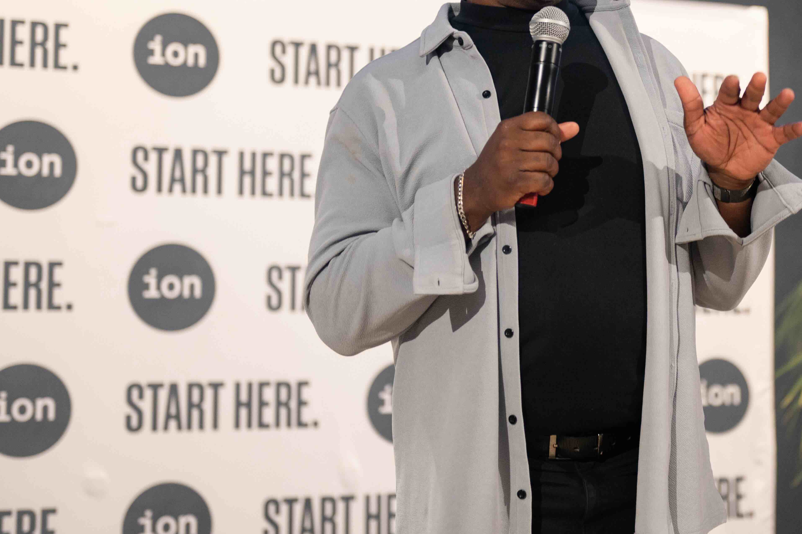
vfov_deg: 16.9
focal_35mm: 80
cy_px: 129
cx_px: 587
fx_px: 1781
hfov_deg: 25.1
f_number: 2.8
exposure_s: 1/200
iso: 800
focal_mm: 52
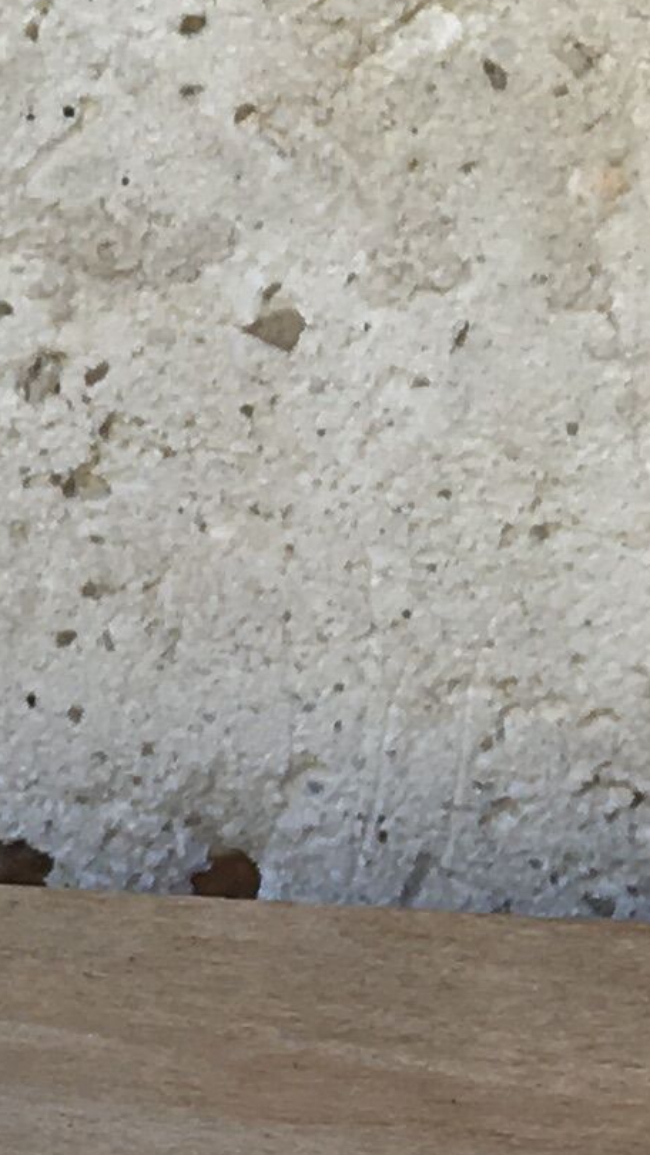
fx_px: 4812
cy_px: 207
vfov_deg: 13.6
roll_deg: -0.2
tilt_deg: -16.6
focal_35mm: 157
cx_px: -1270
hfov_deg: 7.0
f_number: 2.2
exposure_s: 1/149
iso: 25
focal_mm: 4.15
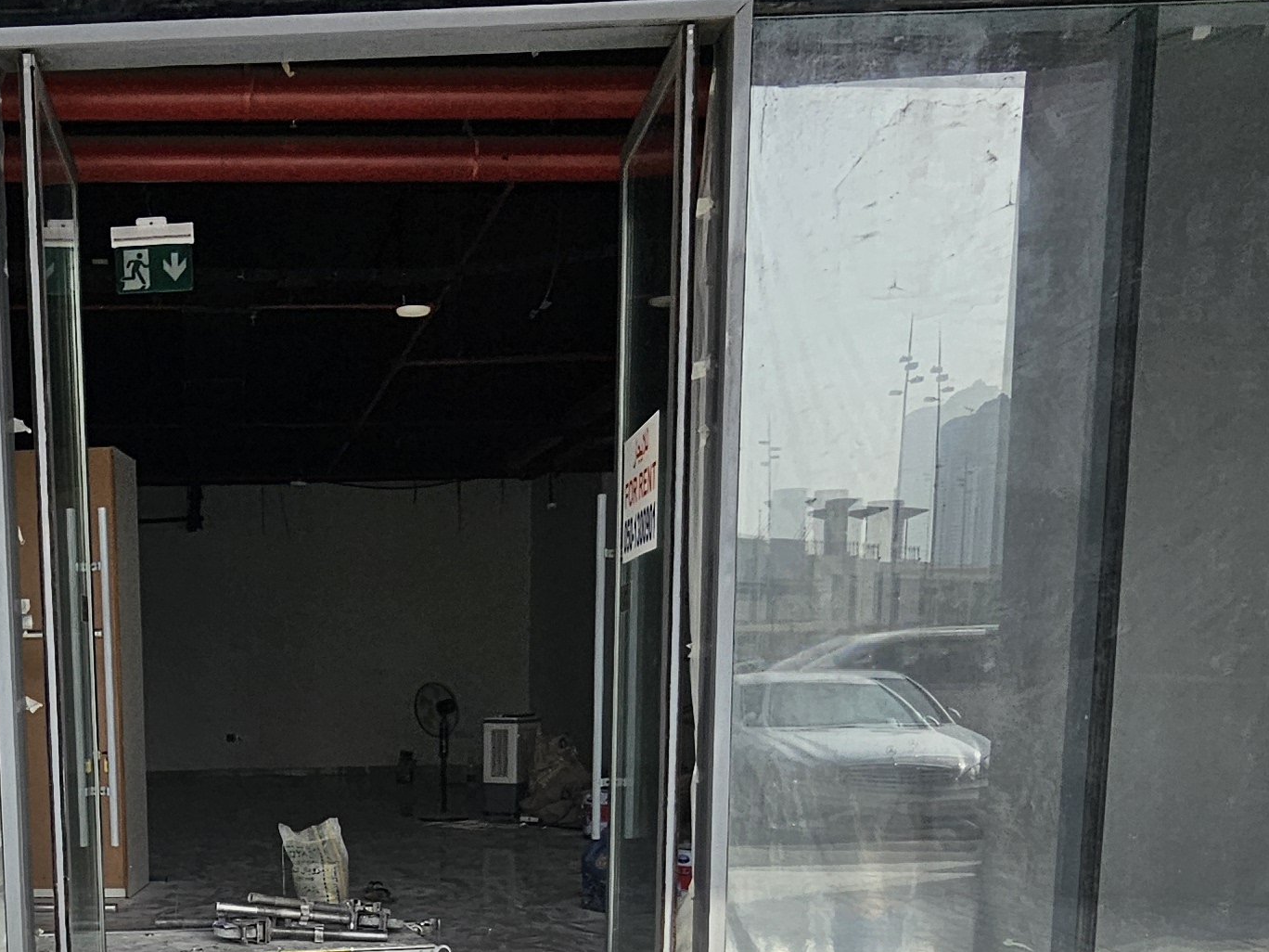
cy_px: 913
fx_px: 1393
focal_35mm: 38
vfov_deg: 34.8
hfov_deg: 46.3
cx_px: 246
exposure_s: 1/1597
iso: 50
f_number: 2.2
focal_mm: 2.2
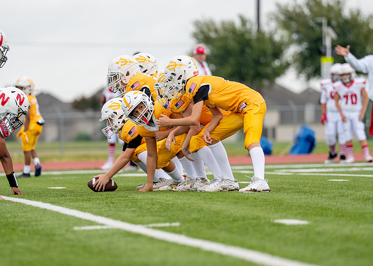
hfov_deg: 6.3
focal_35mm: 322
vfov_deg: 4.5
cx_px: 172
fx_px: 3415
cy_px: 138
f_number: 2.8
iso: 500
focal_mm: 200
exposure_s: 1/2000
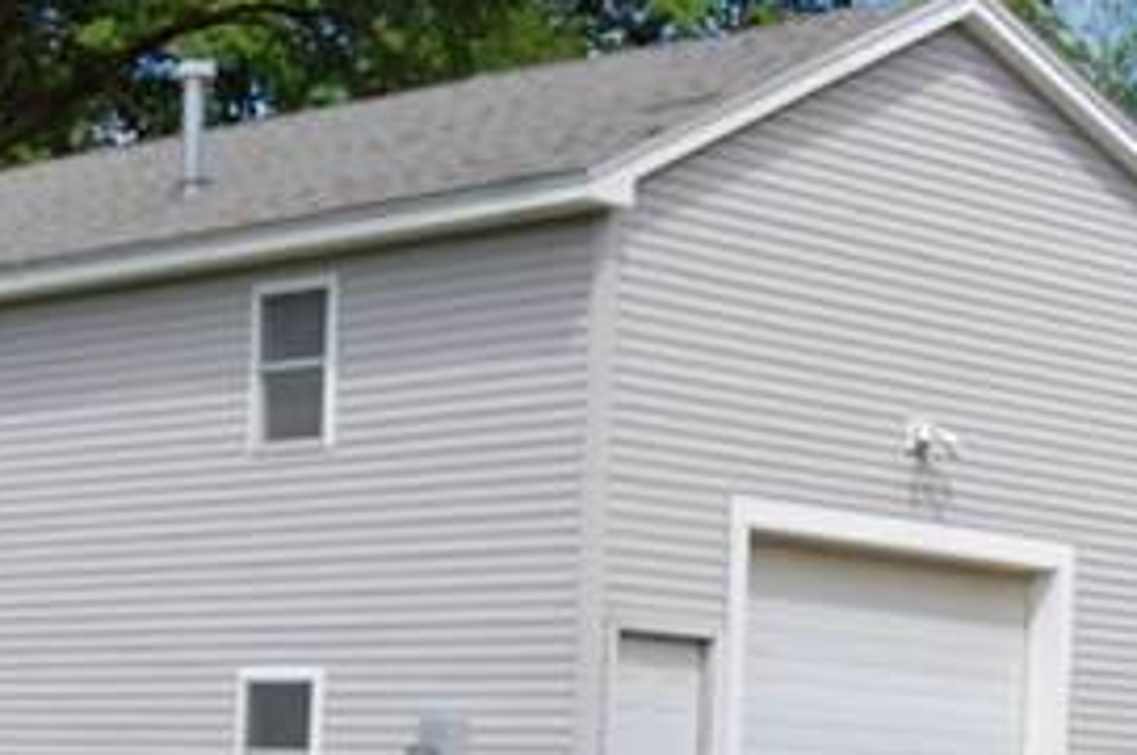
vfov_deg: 13.2
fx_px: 3218
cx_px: 252
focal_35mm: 102
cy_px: 715
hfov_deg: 19.9
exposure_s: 1/320
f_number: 9
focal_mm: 18
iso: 200
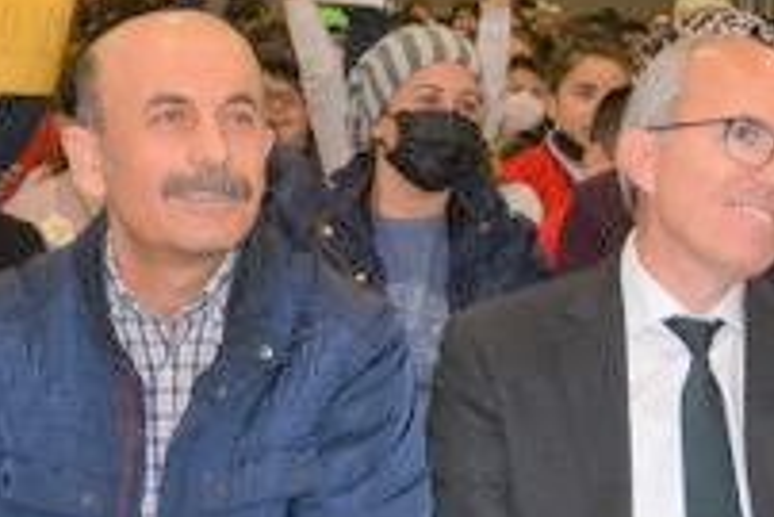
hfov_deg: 14.3
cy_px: 519
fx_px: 2948
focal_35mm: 137
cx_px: 1027
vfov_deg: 10.0
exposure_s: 1/60
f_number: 3.5
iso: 640
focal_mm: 18
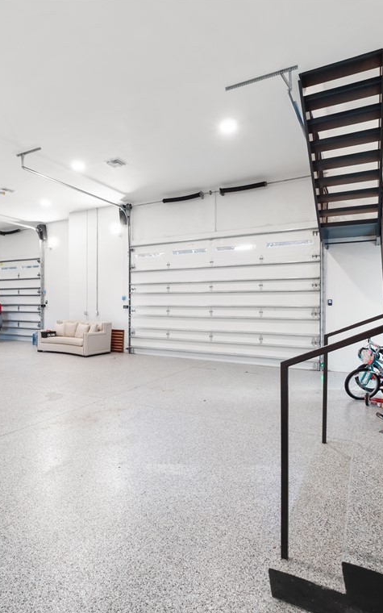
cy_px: 306
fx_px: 334
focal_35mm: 20
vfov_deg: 85.1
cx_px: 173
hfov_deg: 59.5
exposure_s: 1/2
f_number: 7.1
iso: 200
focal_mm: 7
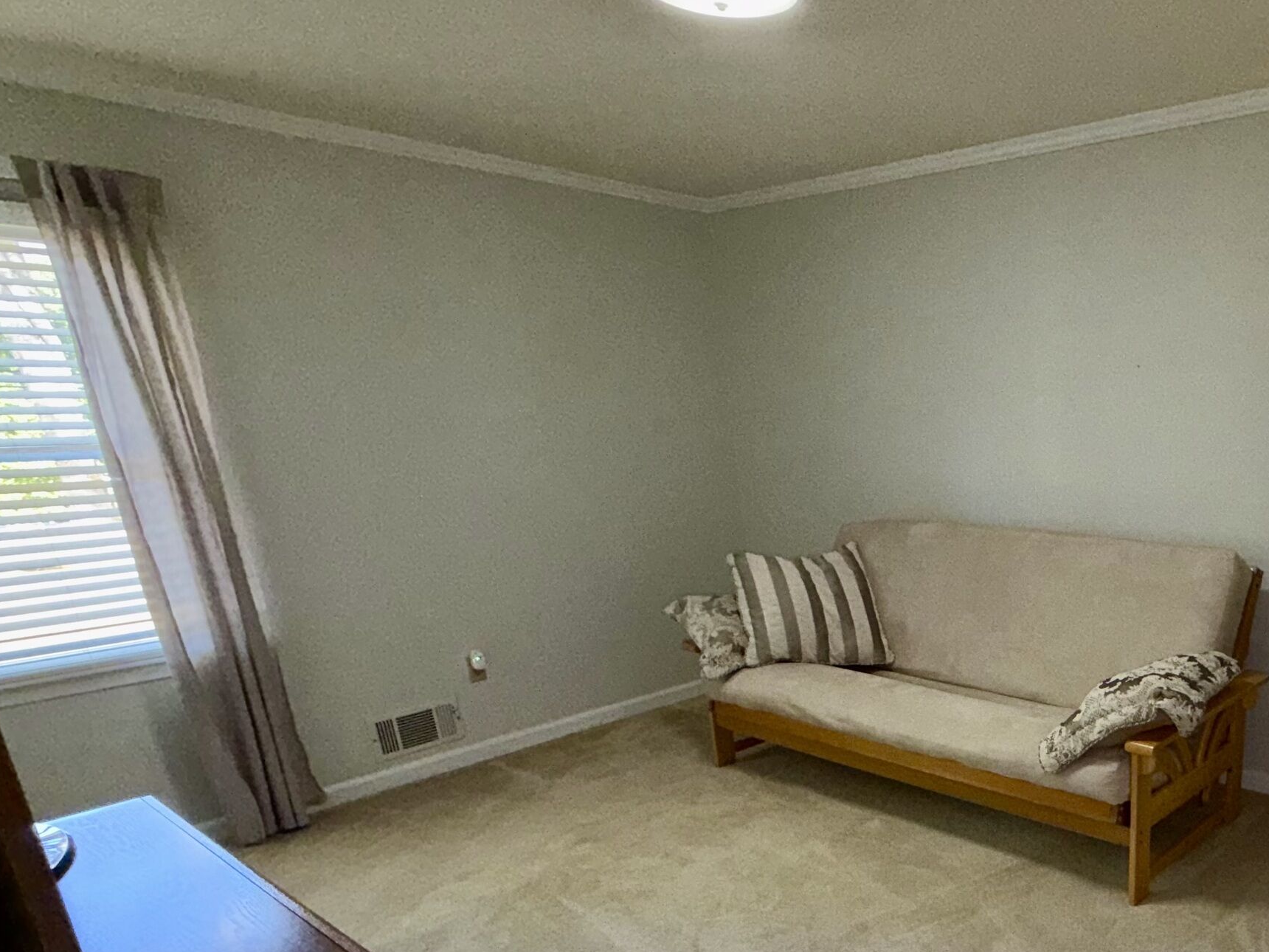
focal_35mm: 25
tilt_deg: -17.7
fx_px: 916
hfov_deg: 62.5
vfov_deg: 52.6
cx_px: 1044
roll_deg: +0.8
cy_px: 707
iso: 64
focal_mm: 2.22
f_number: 2.2
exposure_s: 1/60
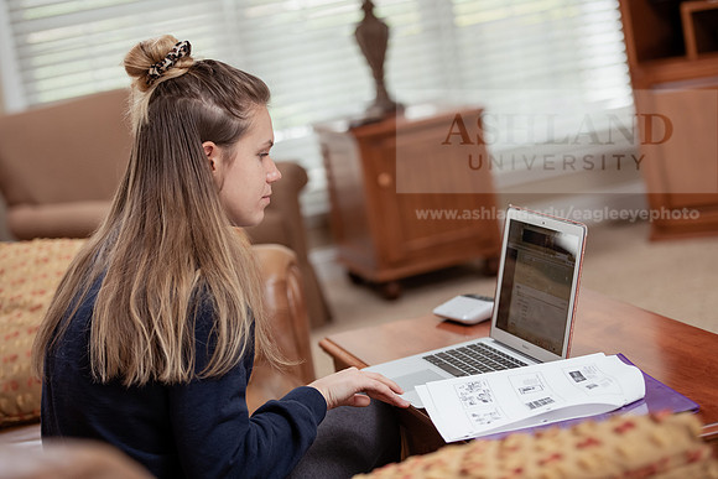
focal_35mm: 92
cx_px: 359
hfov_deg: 22.1
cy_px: 240
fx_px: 1835
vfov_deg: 14.9
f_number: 3.2
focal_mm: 92
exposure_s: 1/200
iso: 800
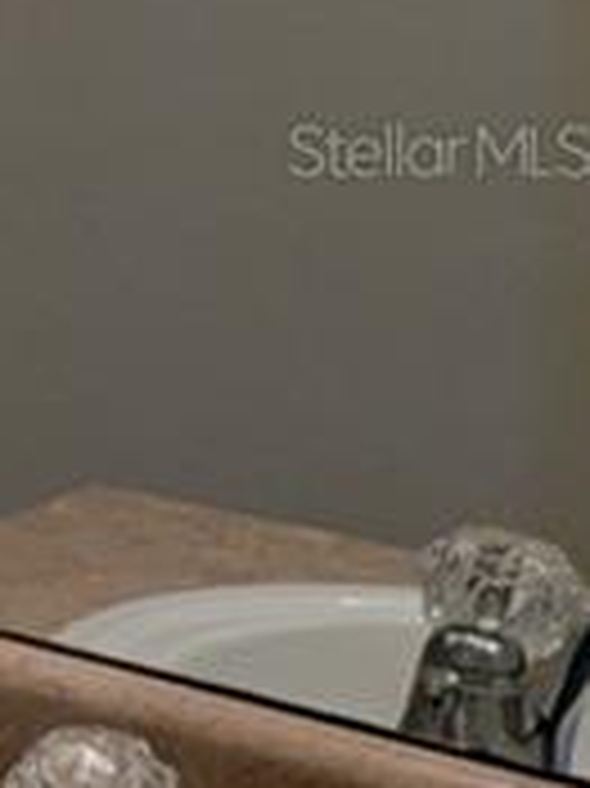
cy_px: 149
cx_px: -1425
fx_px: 2503
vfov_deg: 17.7
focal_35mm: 110
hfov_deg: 9.2
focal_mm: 2.35
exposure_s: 1/120
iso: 65
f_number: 2.2
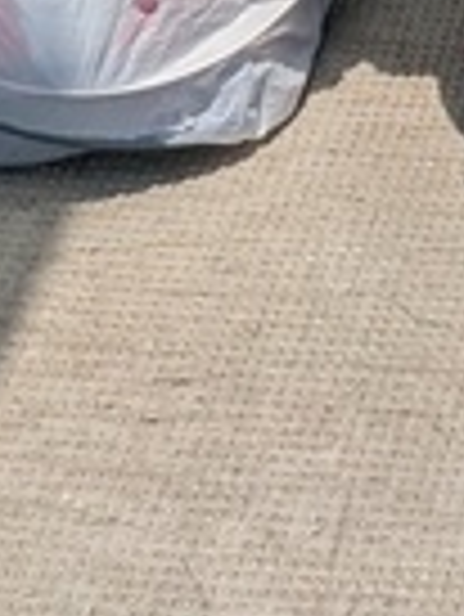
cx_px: 901
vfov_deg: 9.8
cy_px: -1203
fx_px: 2784
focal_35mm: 156
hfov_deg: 9.0
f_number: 1.89
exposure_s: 1/2538
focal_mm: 5.43
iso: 46
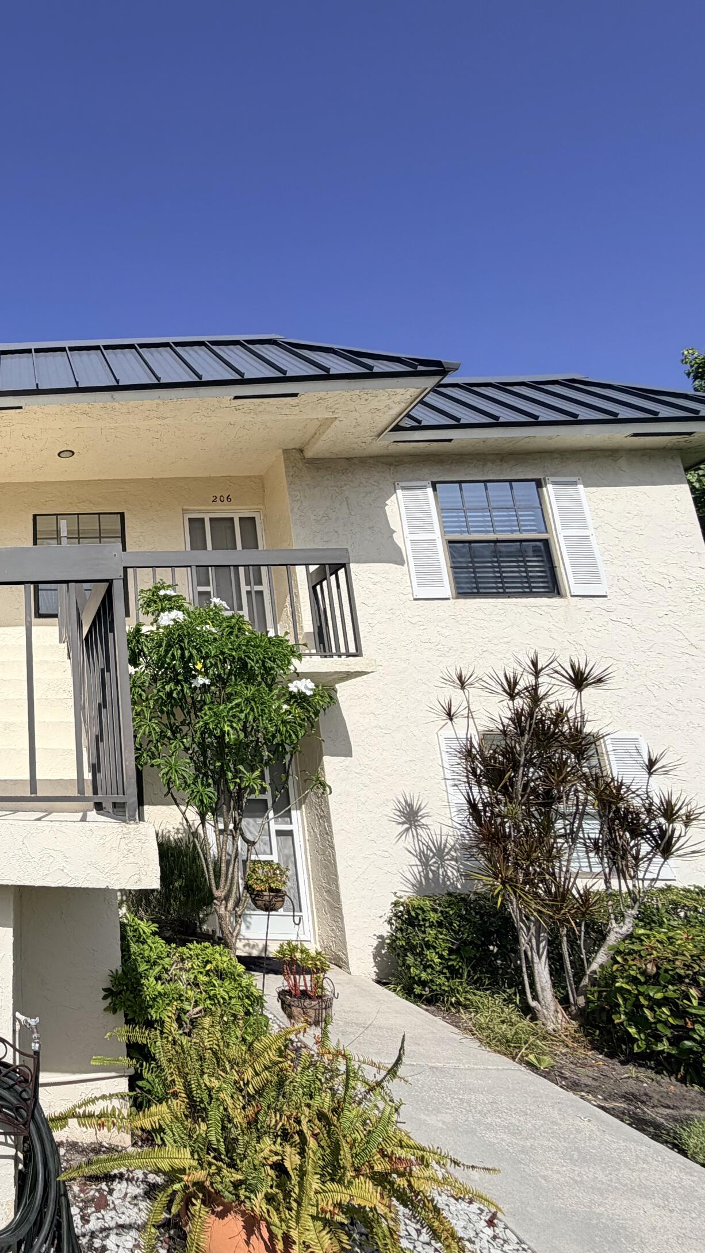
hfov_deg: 43.4
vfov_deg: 83.8
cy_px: 619
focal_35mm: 21
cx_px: -44
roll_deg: -1.0
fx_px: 698
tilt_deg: +14.6
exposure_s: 1/1534
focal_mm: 2.22
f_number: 2.2
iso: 20
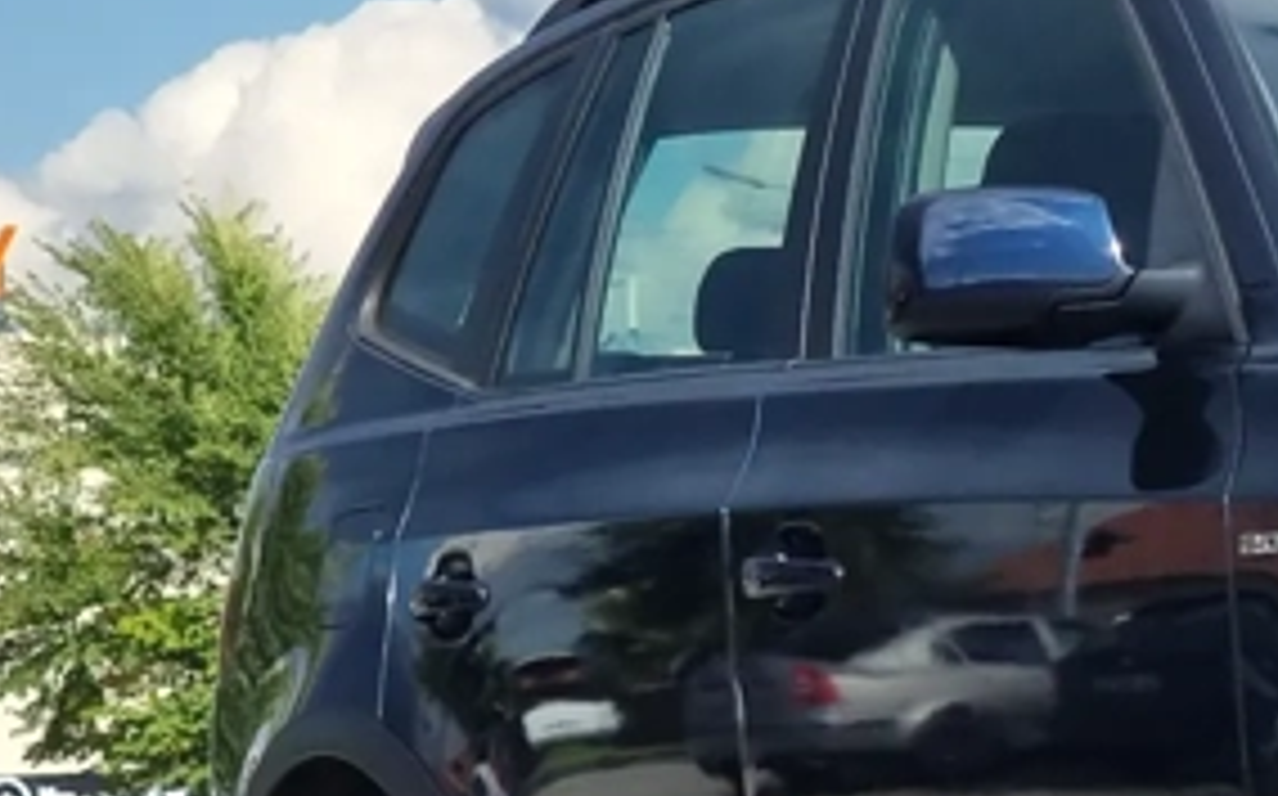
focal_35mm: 269
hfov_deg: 7.7
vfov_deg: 4.9
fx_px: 9362
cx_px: 1994
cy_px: 571
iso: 50
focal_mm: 9
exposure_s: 1/1418
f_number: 2.4
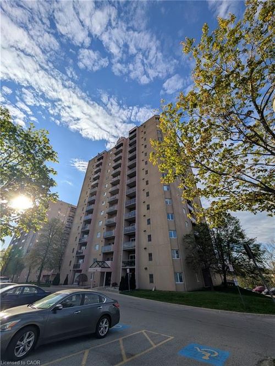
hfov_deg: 94.6
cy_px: 183
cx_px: 138
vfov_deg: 110.5
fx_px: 127
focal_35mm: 12
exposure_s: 1/5848
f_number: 1.7
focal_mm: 2.02
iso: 60
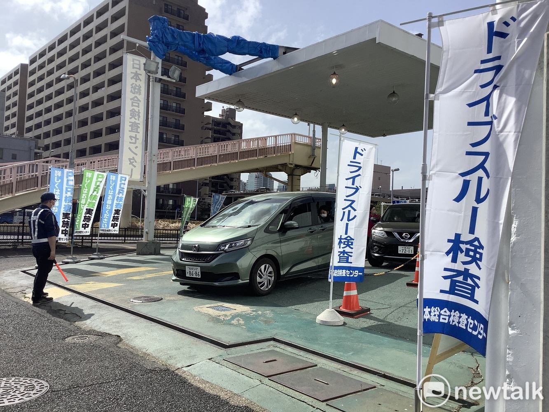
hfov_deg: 58.3
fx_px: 492
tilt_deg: +2.1
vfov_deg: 45.4
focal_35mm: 31
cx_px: 274
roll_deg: -2.6
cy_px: 206
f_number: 2.4
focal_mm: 3.3
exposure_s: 1/2262
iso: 25
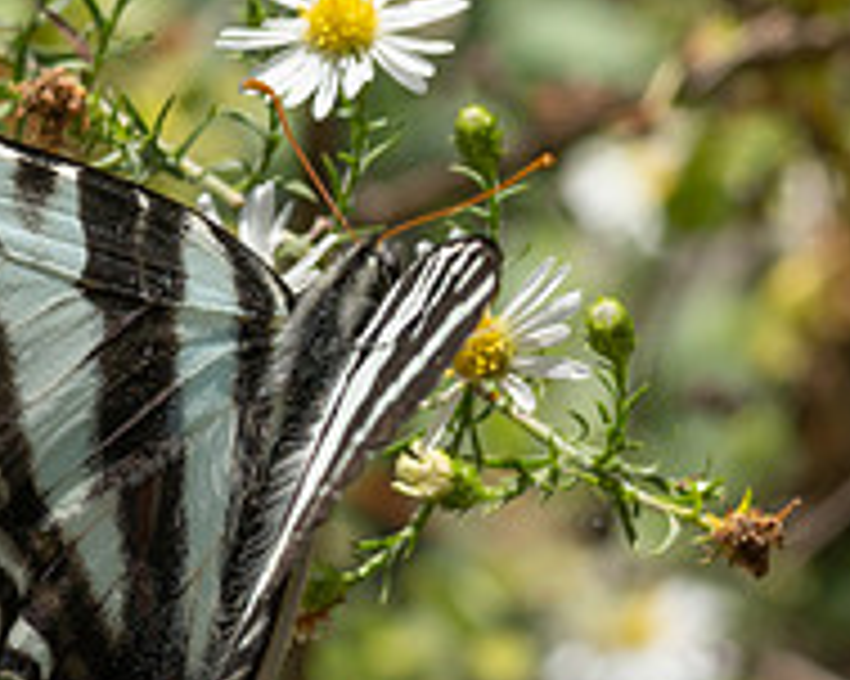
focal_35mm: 604
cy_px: 60
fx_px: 15187
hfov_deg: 3.2
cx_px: 435
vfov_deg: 2.6
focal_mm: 105
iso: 64
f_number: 10
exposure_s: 1/250
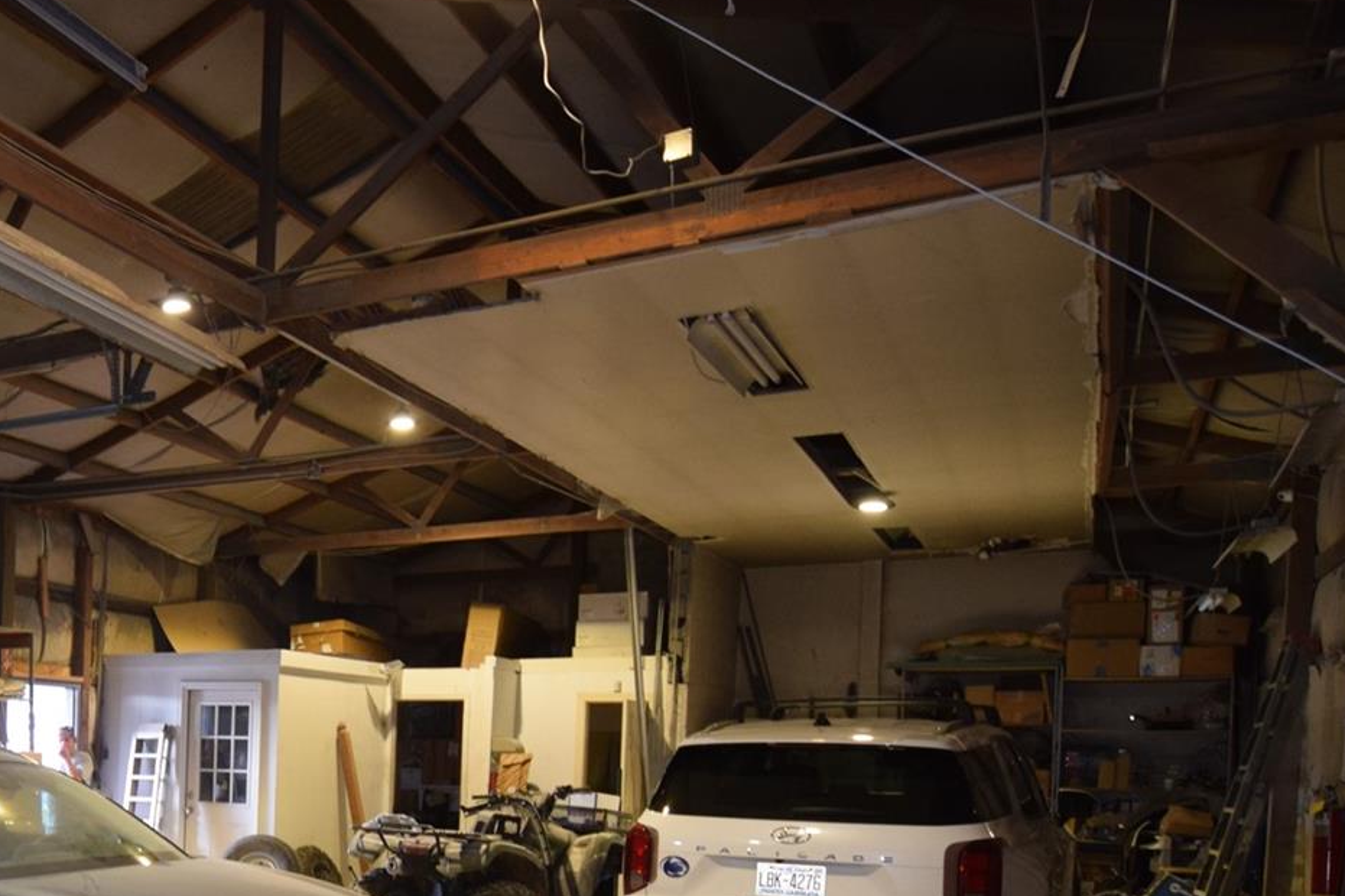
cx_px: 250
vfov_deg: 37.4
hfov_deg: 53.1
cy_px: 803
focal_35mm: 33
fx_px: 1232
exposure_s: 1/60
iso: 800
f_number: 4
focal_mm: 10
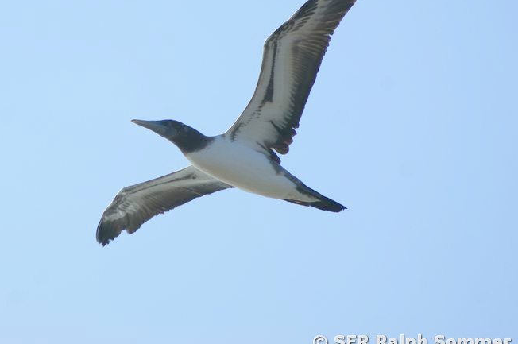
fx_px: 5950
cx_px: 164
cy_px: 118
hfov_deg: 5.0
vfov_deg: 3.3
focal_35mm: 414
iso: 100
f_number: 7.1
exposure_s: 1/640
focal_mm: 200
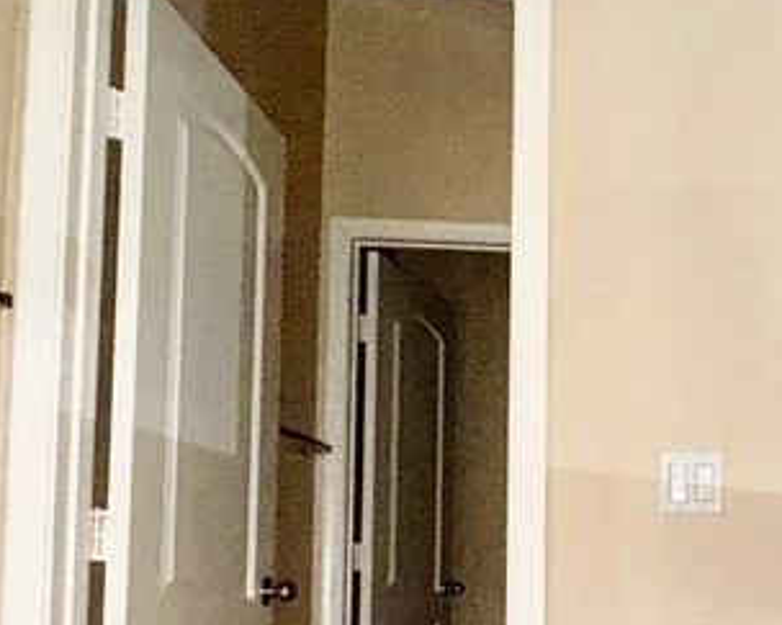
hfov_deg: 35.2
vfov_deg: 31.8
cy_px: 504
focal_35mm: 46
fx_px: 1064
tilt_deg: +4.6
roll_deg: -0.1
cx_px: 836
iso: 320
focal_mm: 2.22
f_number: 2.2
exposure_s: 1/58
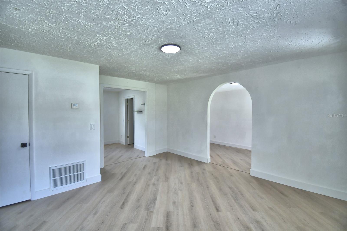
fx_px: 145
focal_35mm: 15
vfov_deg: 77.3
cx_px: 174
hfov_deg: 100.4
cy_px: 116
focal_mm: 10
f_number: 4.5
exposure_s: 1/125
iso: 280
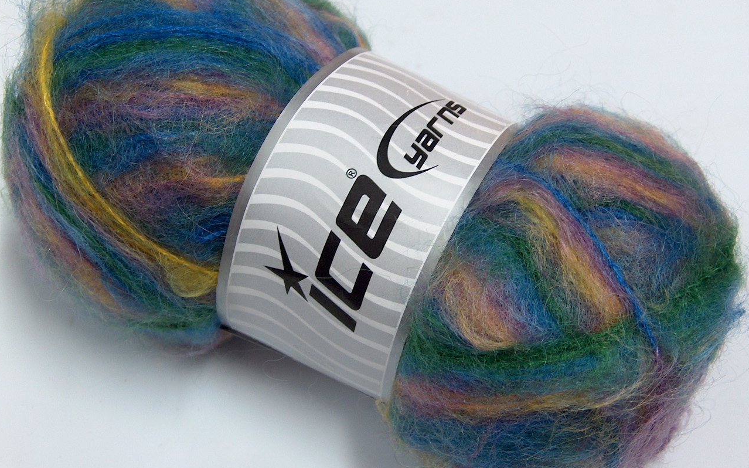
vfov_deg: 23.1
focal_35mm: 56
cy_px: 226
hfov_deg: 36.3
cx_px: 372
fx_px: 1143
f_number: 2.8
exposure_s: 1/5.51
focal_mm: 10.64
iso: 100
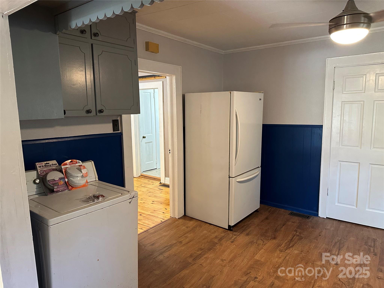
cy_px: 144
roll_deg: +0.2
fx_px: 266
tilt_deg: -7.2
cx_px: 192
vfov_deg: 56.8
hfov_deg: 71.6
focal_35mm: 24
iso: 320
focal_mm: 6.86
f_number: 1.78
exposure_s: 1/60
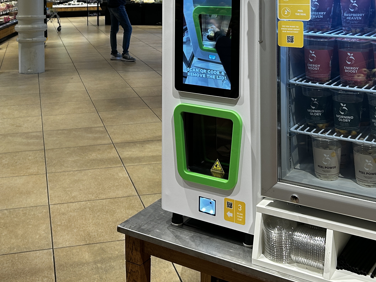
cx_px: 168
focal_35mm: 50
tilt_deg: -4.6
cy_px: 13
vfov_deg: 27.7
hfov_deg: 38.2
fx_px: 543
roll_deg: +1.1
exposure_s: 1/100
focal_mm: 5.7
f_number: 1.5
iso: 100
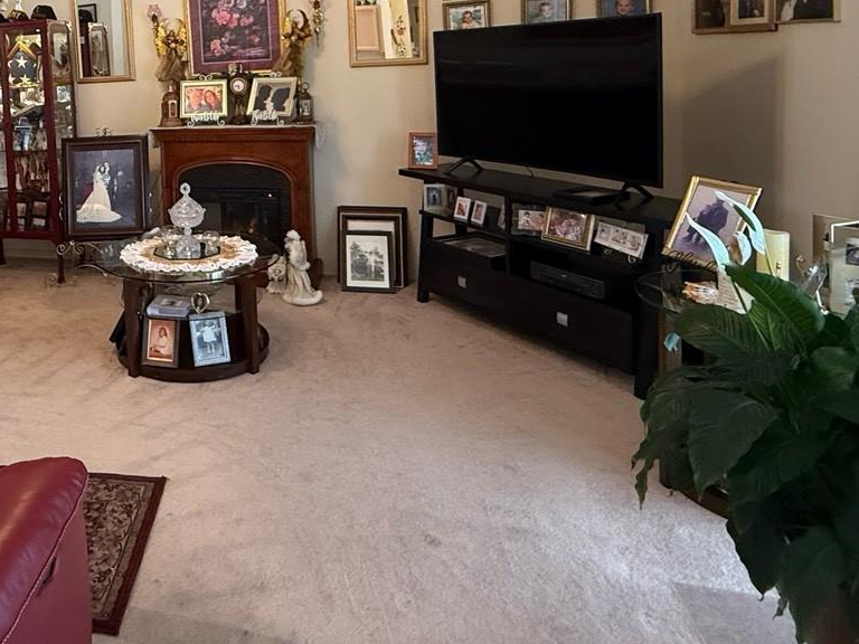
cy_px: 107
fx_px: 695
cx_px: 155
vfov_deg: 46.5
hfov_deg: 58.0
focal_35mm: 28
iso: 640
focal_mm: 2.22
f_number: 2.2
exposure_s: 1/60
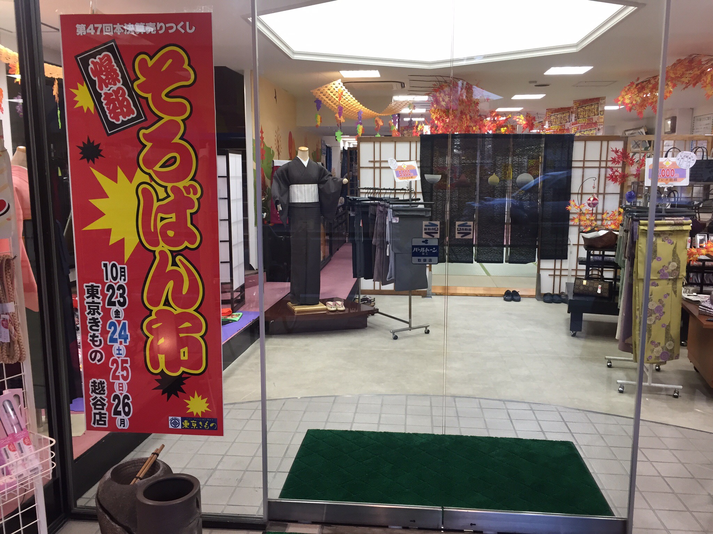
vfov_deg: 48.2
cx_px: 356
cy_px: 267
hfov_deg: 61.7
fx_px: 597
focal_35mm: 29
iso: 40
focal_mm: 4.15
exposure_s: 1/30
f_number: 2.2
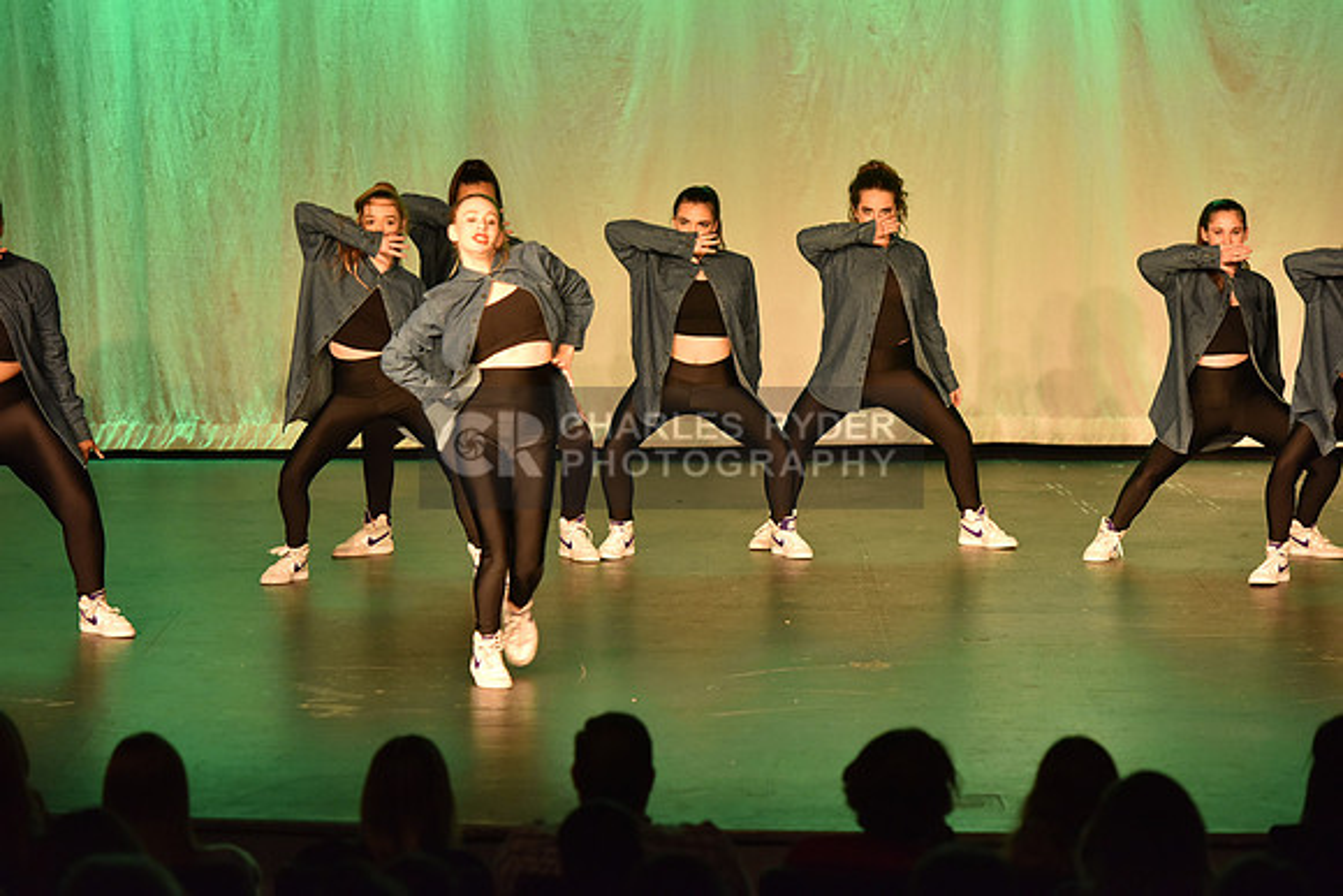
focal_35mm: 140
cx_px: 672
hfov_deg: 14.7
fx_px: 5224
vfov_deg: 9.8
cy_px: 448
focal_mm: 140
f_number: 4
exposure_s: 1/200
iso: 2000
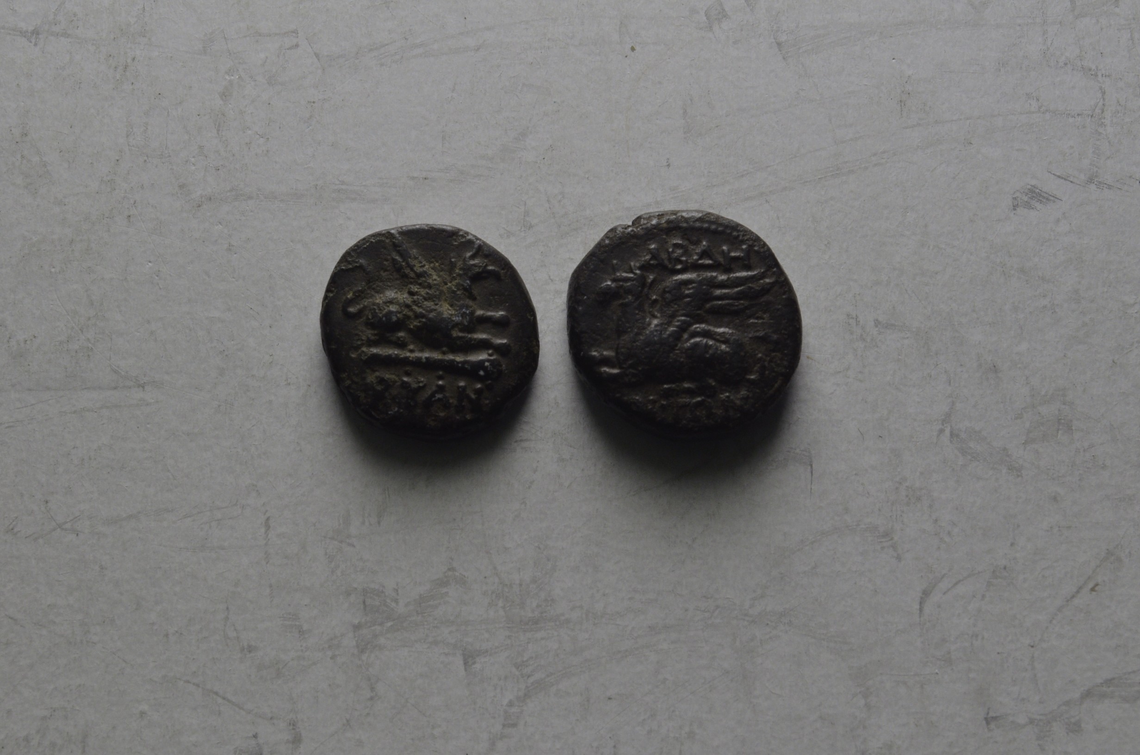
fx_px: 2607
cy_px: 378
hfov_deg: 24.7
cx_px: 570
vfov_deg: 16.5
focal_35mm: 82
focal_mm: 55
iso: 400
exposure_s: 1/250
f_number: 14
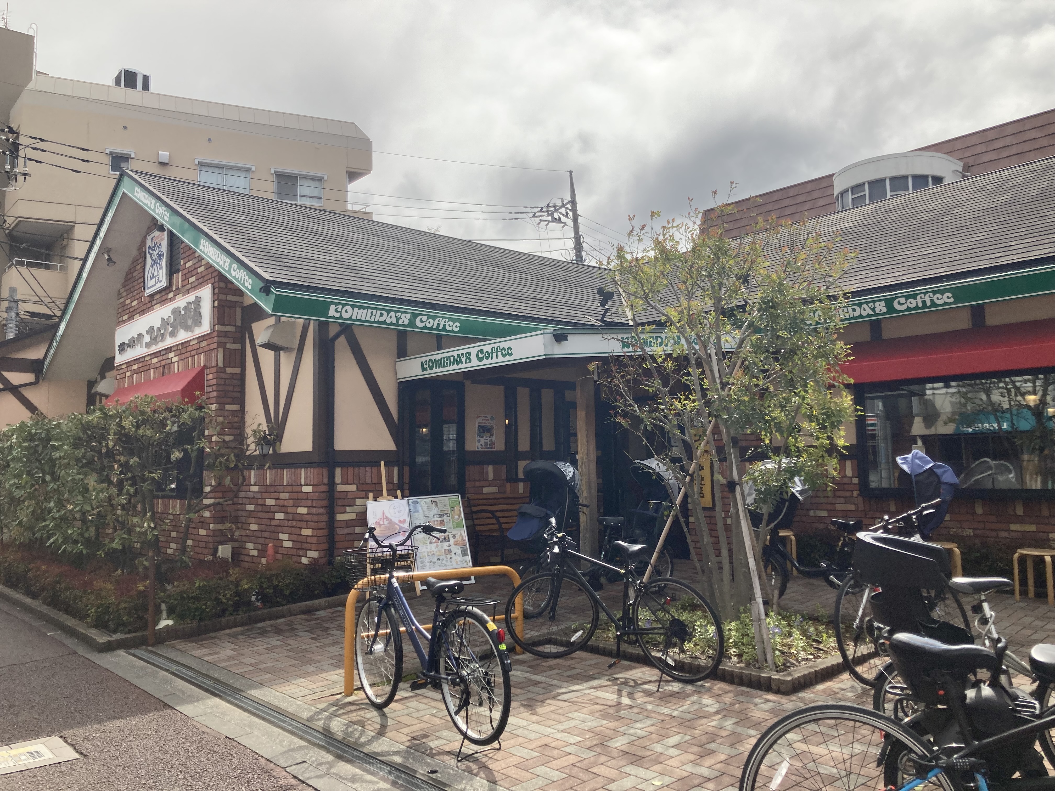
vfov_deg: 49.7
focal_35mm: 28
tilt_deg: +7.8
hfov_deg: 63.4
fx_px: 853
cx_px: 528
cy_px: 396
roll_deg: +0.6
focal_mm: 3.99
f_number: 1.8
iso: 20
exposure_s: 1/3745
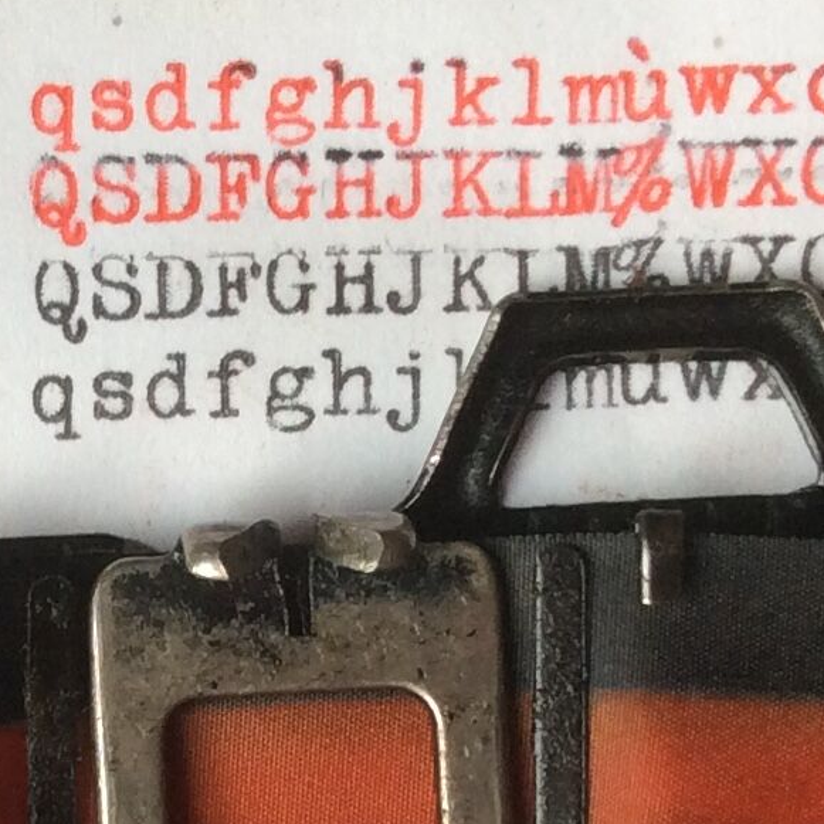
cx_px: -214
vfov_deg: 13.6
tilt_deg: -74.4
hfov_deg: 13.4
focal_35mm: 126
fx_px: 3393
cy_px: 909
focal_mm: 3.3
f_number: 2.4
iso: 40
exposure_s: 1/100
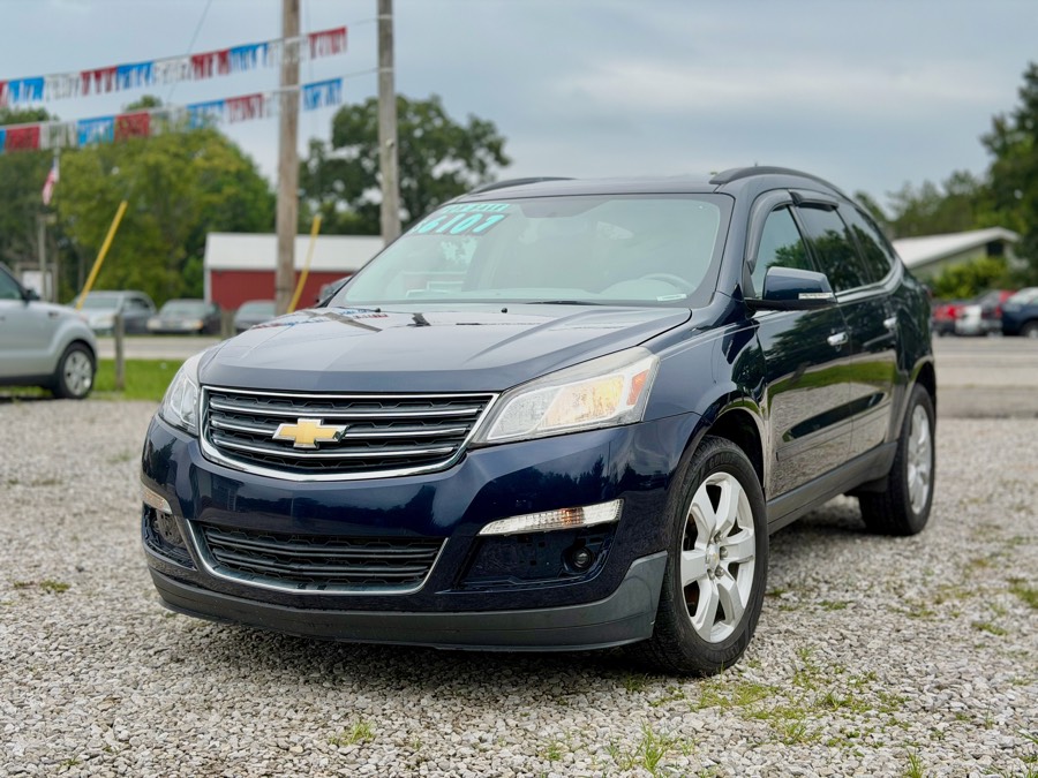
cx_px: 519
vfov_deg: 30.3
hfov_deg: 39.7
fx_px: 1439
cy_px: 389
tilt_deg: -2.1
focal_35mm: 48
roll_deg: +0.0
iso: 64
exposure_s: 1/4098
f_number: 1.78
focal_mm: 6.76
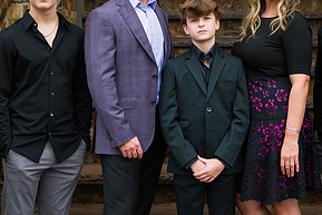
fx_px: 895
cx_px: 208
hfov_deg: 20.3
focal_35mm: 100
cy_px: 27
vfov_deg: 13.6
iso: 320
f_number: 4
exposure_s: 1/500
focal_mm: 48
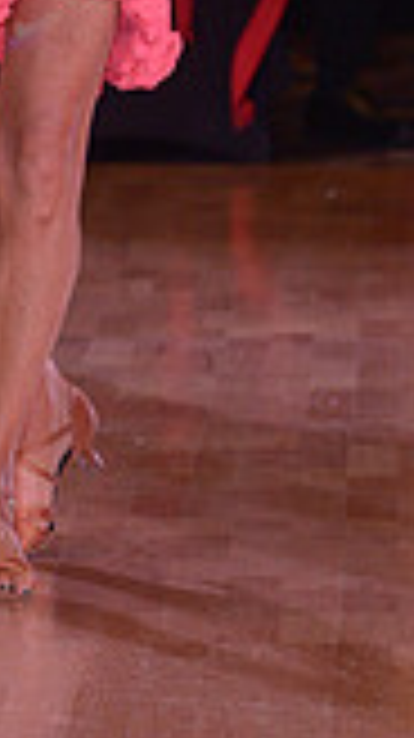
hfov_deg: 2.7
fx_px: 8702
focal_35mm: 445
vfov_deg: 4.8
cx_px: -151
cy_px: -225
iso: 1250
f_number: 5.6
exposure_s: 1/200
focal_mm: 120
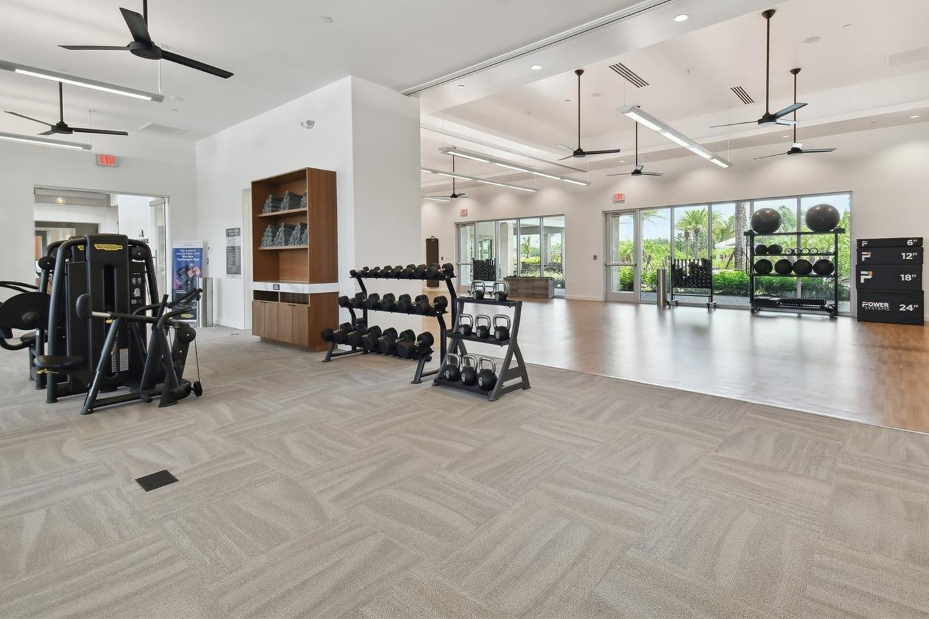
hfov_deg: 93.0
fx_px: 439
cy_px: 269
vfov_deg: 70.1
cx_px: 509
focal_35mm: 17
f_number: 7.1
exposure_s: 1/25
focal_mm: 10
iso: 100
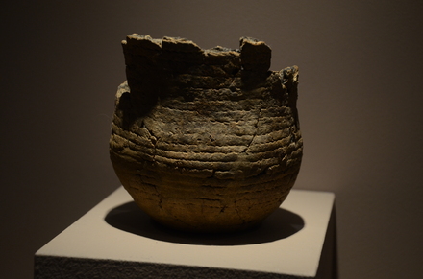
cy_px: 140
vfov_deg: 15.6
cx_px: 212
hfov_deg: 23.4
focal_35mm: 87
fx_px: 1020
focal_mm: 58
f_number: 5
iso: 640
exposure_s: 1/80
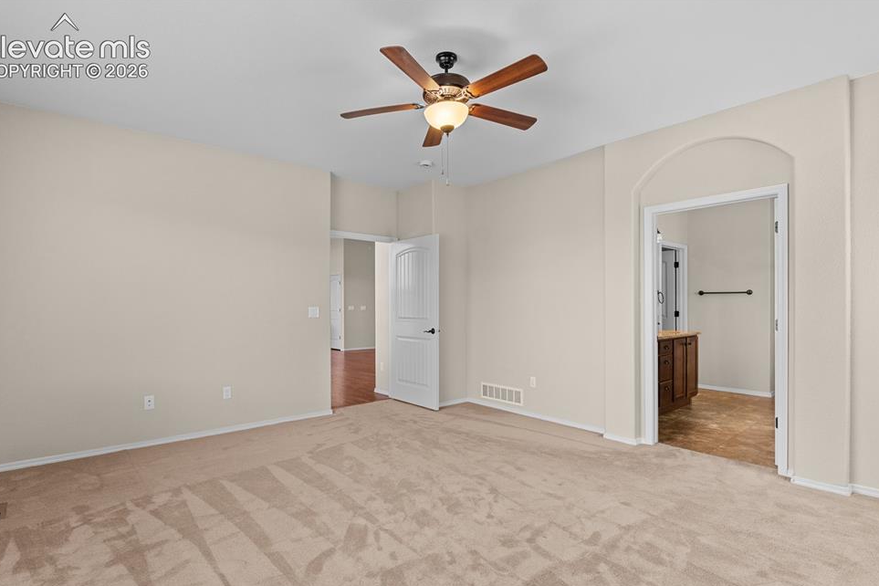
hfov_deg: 90.0
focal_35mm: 18
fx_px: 440
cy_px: 309
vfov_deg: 67.3
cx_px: 439
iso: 320
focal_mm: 11.3
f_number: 8
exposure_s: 1/8
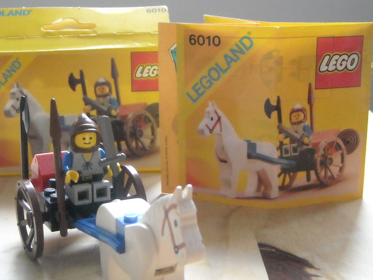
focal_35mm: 70
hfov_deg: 27.7
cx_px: 164
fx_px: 755
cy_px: 160
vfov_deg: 21.0
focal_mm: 8.85
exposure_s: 1/16
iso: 800
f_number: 3.3
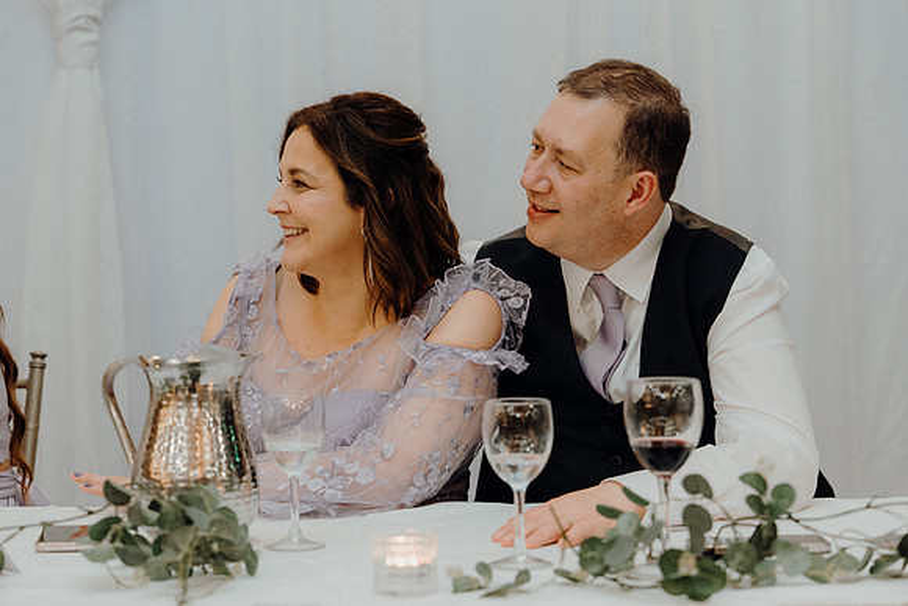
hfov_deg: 28.8
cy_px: 303
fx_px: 1766
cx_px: 454
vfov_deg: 19.5
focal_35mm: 70
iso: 2500
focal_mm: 70
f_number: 3.5
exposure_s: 1/200
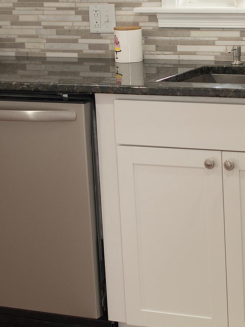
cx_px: 202
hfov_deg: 12.9
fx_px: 1076
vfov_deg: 17.2
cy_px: 77
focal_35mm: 114
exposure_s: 1/320
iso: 1250
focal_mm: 50
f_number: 2.5
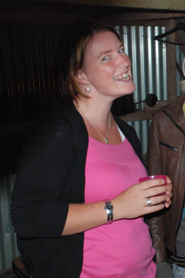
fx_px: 470
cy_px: 150
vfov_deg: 32.9
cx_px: 210
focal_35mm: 61
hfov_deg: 21.0
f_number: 5.6
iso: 1600
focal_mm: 24
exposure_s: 1/60
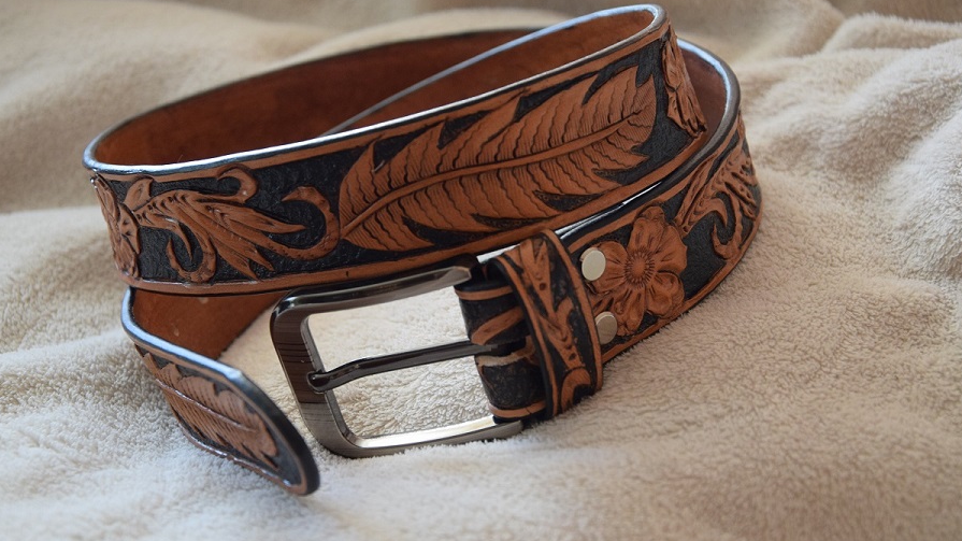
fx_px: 2015
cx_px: 482
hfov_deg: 26.9
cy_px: 229
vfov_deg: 15.3
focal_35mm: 79
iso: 1000
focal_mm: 50
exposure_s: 1/13
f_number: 5
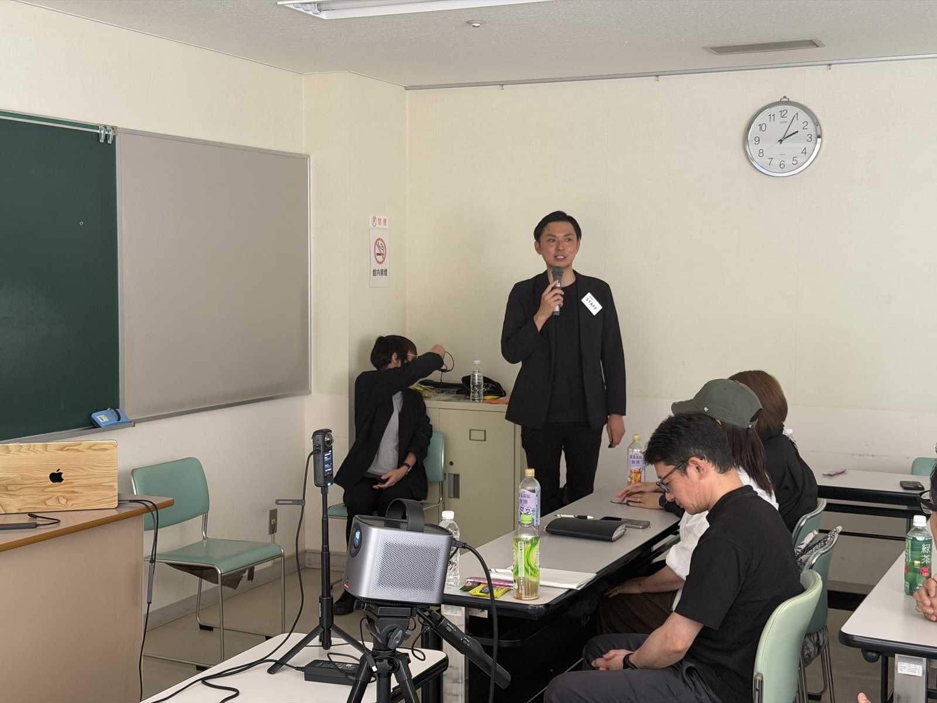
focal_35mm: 48
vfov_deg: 30.3
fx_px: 1299
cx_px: 468
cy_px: 352
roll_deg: -0.4
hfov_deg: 39.7
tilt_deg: -3.2
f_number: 1.78
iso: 250
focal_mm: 6.76
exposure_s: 1/57
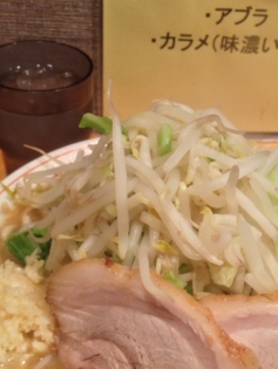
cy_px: 225
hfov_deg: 29.1
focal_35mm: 50
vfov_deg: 38.0
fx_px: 534
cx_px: 165
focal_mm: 4.28
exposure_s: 1/20
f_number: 2.4
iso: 250
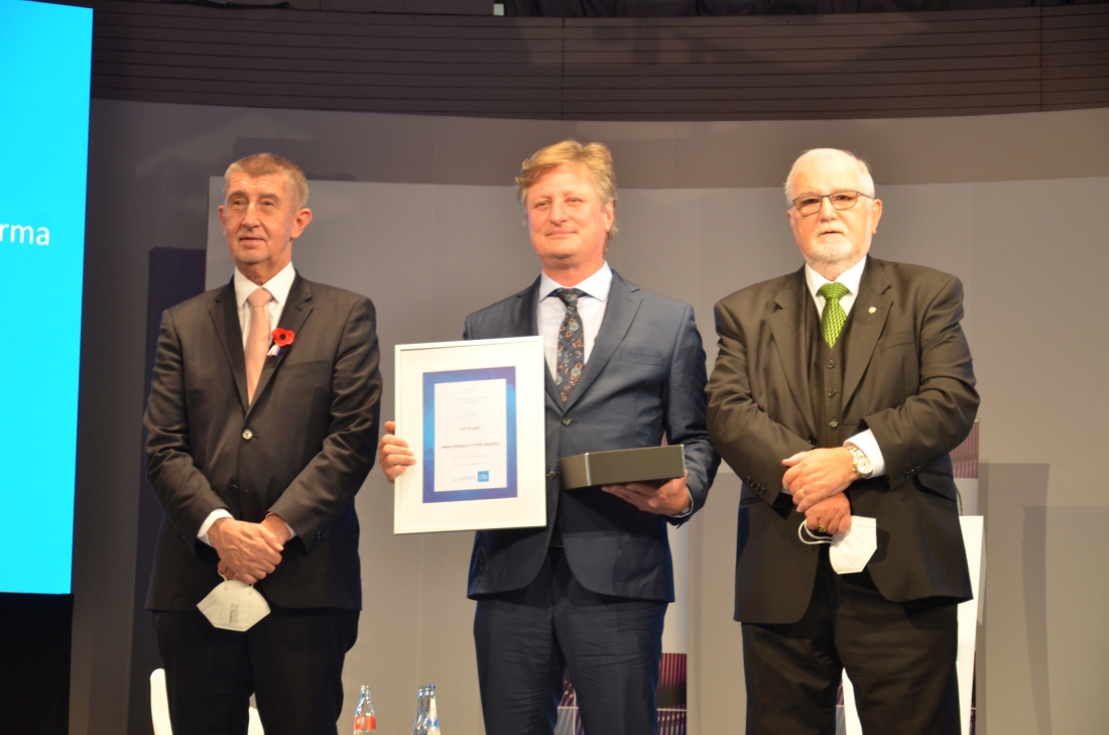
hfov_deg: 21.9
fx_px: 2859
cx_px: 554
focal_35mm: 93
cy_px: 368
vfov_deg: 14.6
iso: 400
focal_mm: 62
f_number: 5.3
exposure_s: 1/30
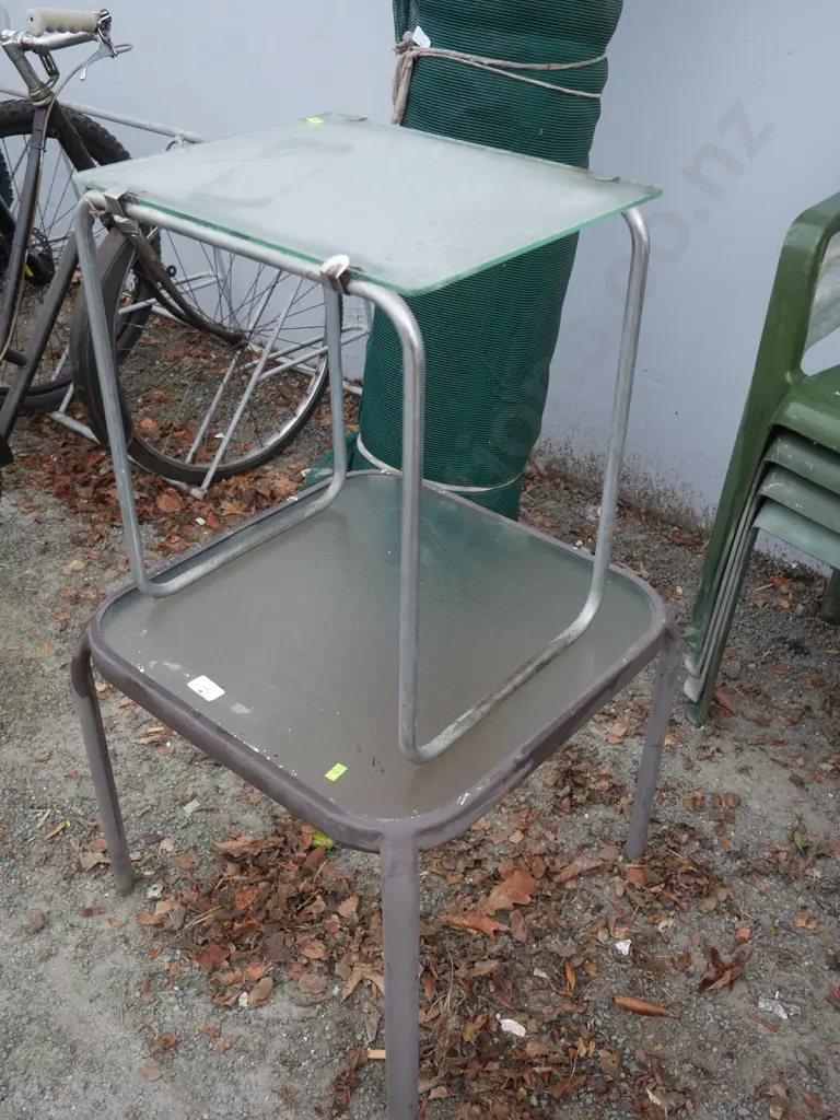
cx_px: 420
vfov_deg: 54.0
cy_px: 560
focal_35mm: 34
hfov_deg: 41.8
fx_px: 1100
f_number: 4
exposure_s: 1/100
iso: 200
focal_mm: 17
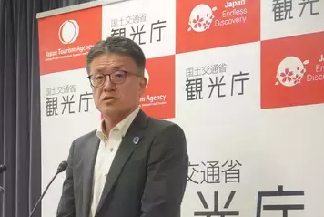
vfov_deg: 13.5
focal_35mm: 101
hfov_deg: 20.0
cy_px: 180
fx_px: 910
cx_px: 73
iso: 3200
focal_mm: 40
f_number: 5.6
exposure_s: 1/160
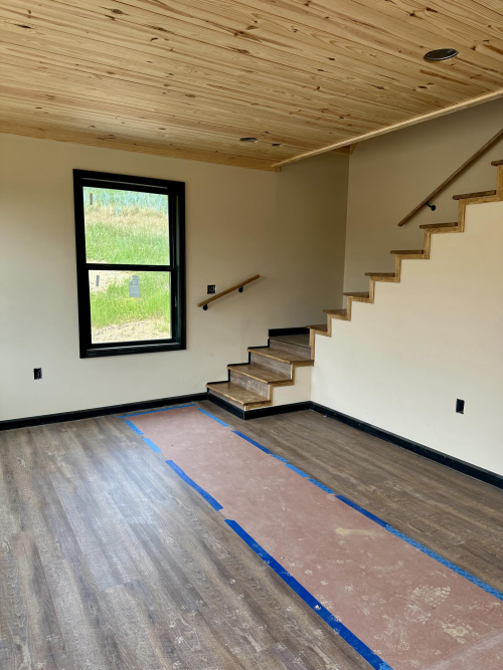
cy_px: 335
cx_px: 252
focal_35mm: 24
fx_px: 465
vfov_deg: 71.6
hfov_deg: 56.8
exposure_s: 1/200
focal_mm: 6.86
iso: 64
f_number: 1.78
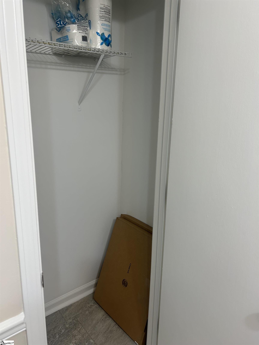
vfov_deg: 67.3
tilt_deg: -13.9
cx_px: 130
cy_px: 172
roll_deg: -1.3
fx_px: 259
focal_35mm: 26
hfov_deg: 53.1
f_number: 1.5
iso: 100
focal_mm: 5.7
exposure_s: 1/120
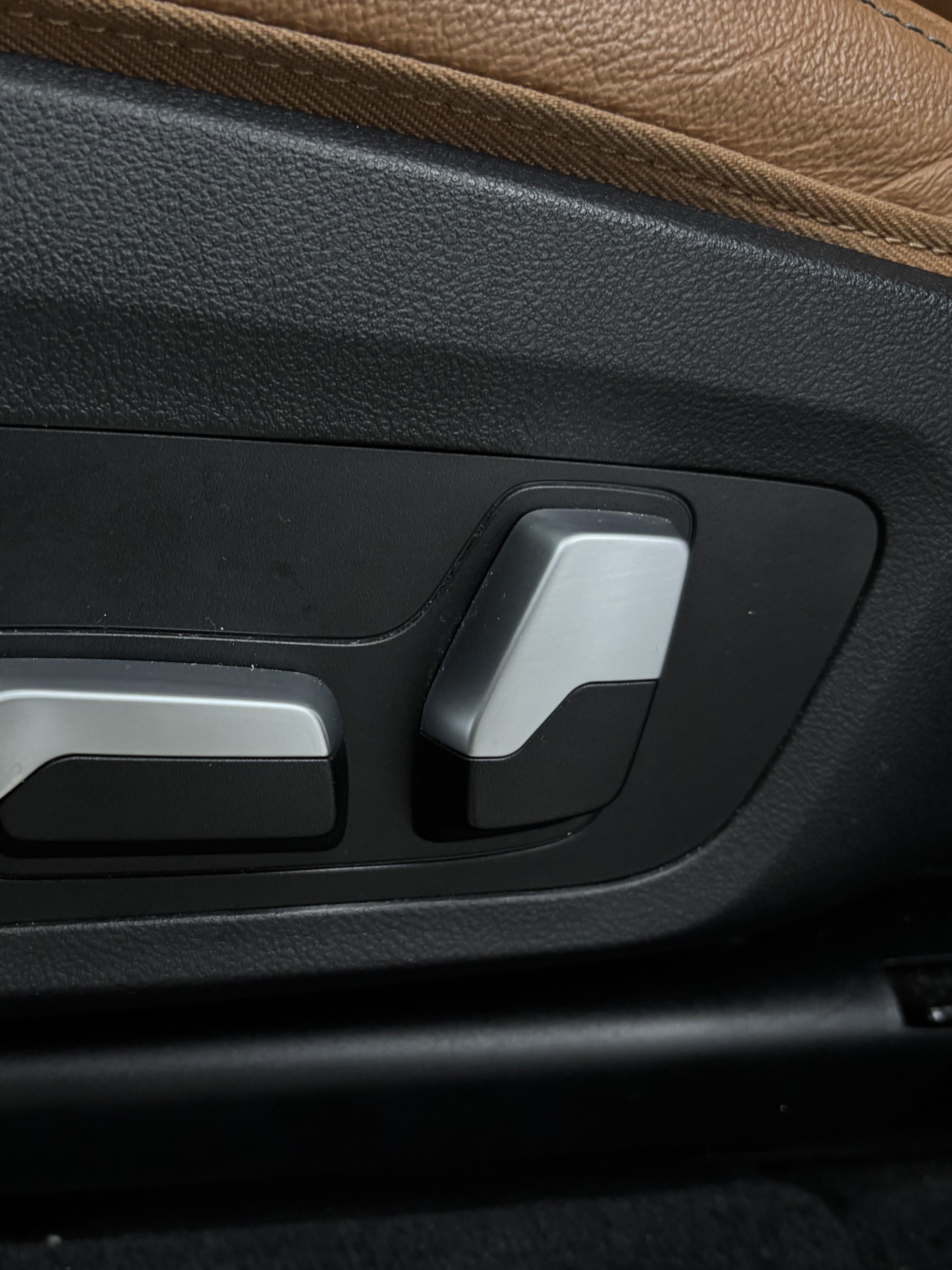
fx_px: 1283
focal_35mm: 35
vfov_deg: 52.6
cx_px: 313
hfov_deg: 40.2
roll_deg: -2.8
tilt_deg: -28.1
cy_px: 639
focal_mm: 5.96
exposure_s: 1/49
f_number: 1.6
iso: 250
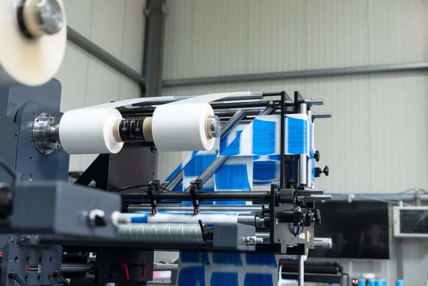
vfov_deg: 27.0
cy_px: 143
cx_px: 214
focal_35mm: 50
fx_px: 594
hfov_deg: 39.6
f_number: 2.8
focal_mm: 50
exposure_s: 1/60
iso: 400
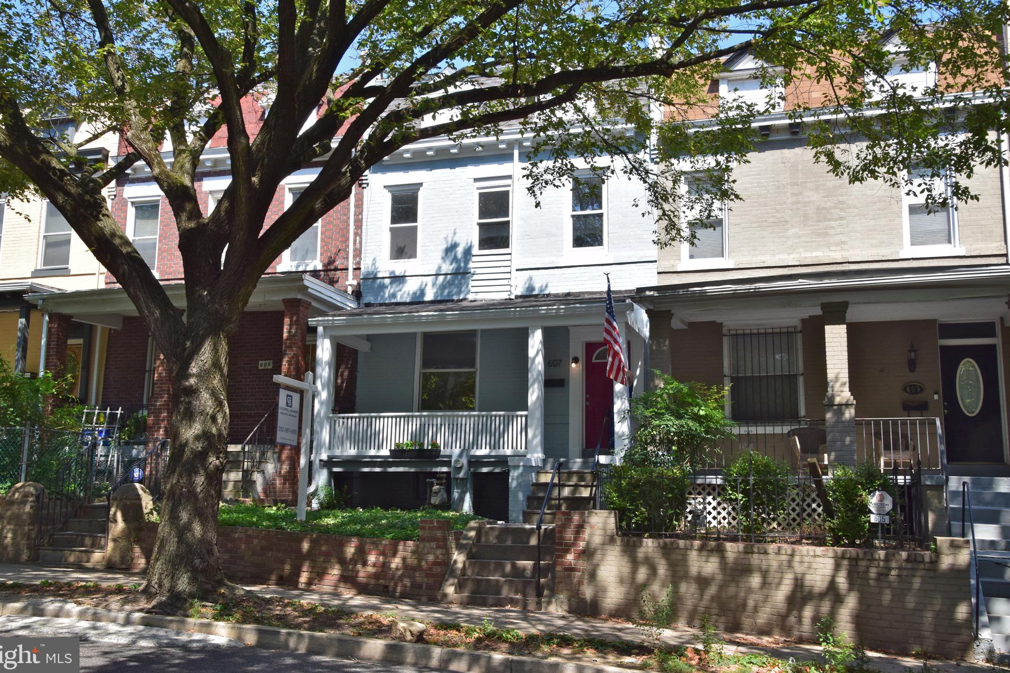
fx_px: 982
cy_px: 319
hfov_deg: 54.4
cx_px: 499
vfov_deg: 37.8
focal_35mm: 35
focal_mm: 22
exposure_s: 1/200
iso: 400
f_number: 10
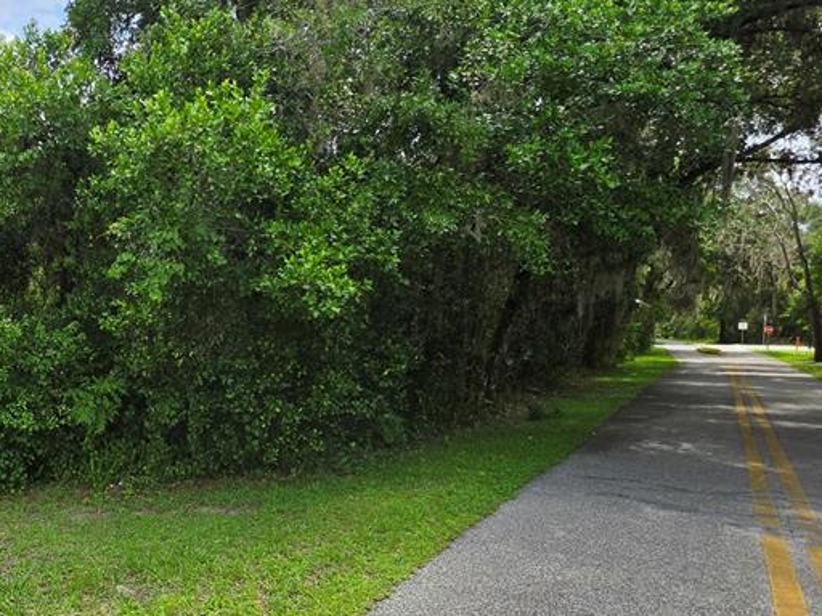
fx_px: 617
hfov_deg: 61.5
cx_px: 161
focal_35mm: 26
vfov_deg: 52.9
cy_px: 348
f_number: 1.9
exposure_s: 1/1718
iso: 32
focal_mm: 2.2
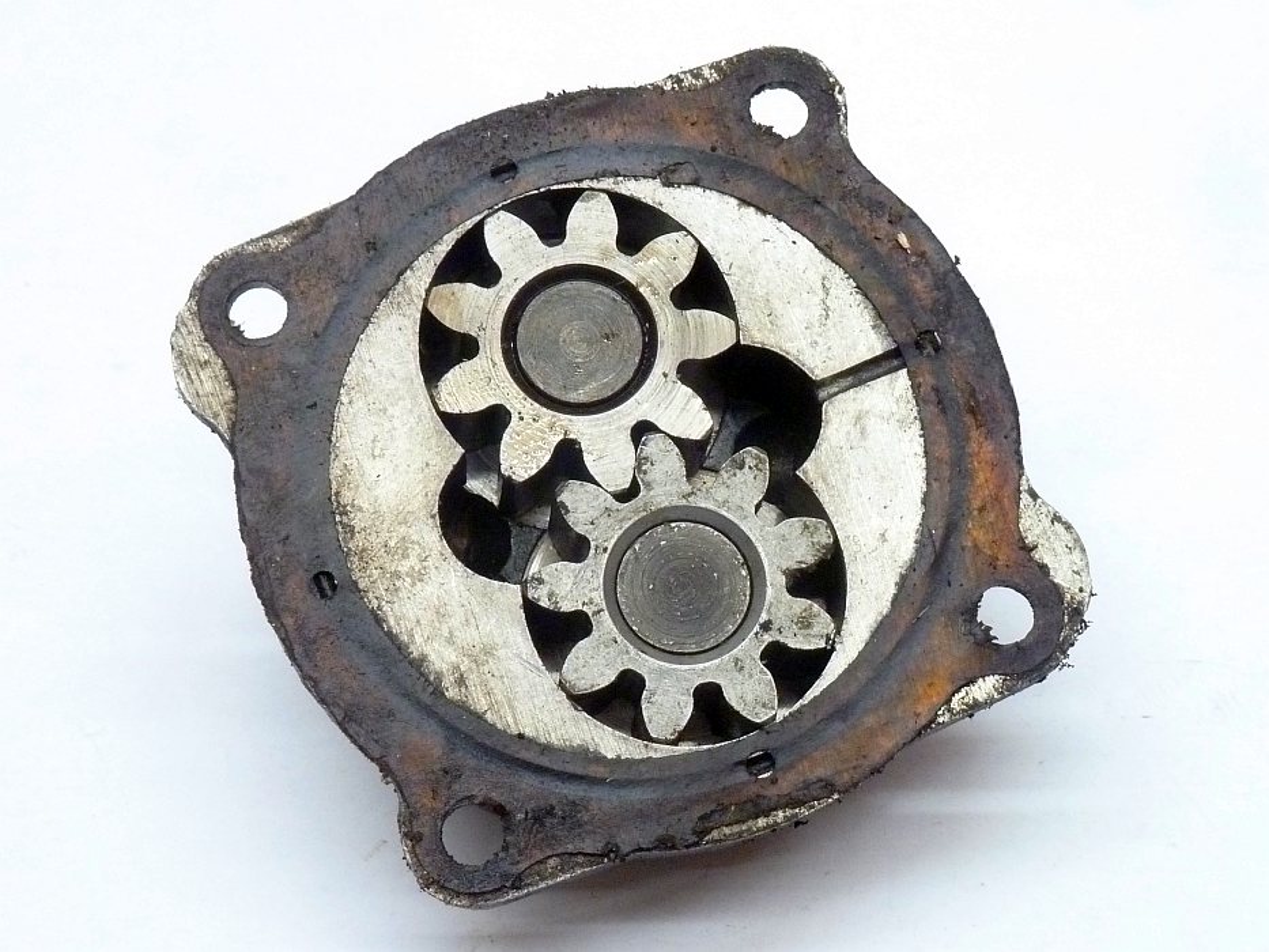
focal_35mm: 83
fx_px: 3043
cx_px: 634
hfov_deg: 23.6
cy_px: 476
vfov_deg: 17.8
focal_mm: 13.7
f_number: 4.2
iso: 400
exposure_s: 1/20
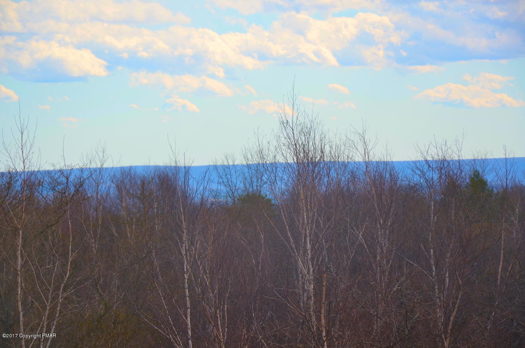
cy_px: 174
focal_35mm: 158
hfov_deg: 13.1
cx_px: 262
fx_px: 2292
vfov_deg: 8.7
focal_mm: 105
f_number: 7.1
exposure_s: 1/250
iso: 100
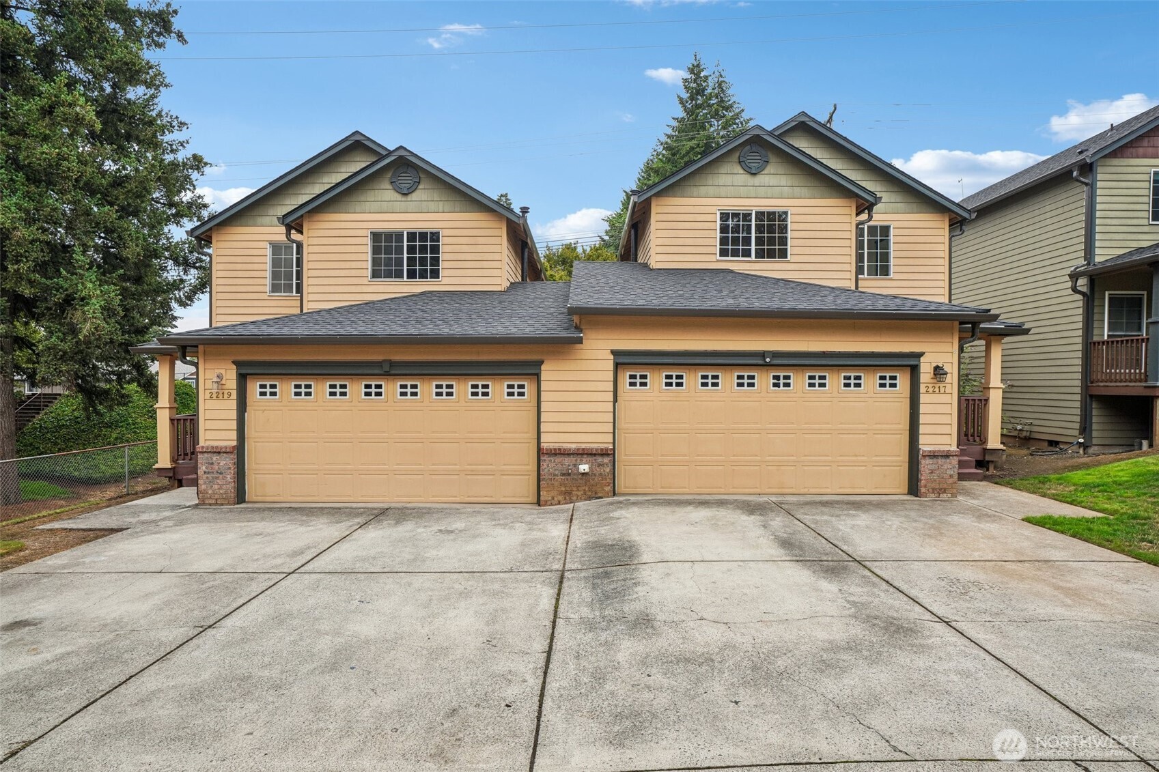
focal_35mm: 20
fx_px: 644
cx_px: 580
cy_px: 386
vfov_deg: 61.9
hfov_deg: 84.0
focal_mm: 20
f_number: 8
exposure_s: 1/250
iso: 400
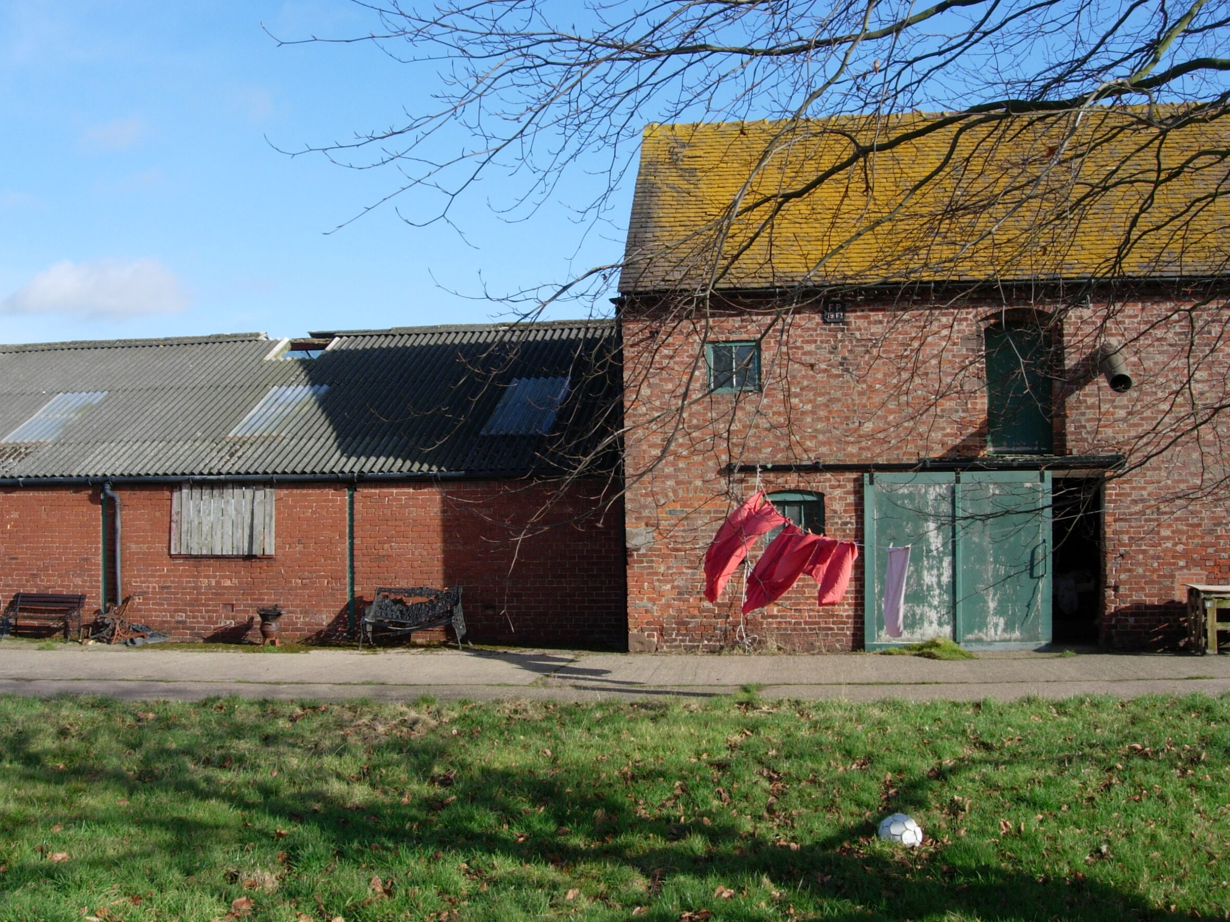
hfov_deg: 45.8
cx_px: 582
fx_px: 1457
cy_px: 466
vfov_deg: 35.1
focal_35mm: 41
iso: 64
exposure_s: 1/395
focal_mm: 7.8
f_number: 4.8
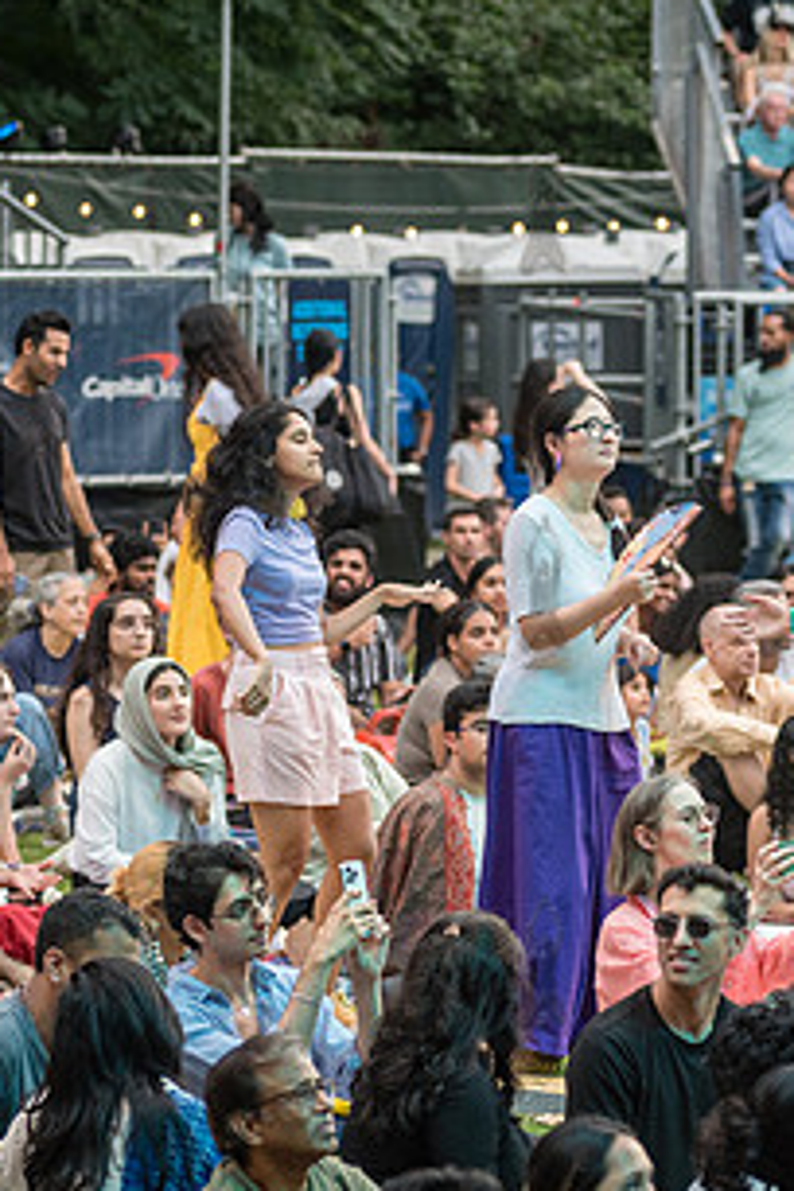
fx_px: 7840
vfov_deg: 8.7
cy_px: 582
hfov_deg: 5.8
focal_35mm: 237
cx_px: 541
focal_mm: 125
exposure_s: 1/640
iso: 1000
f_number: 4
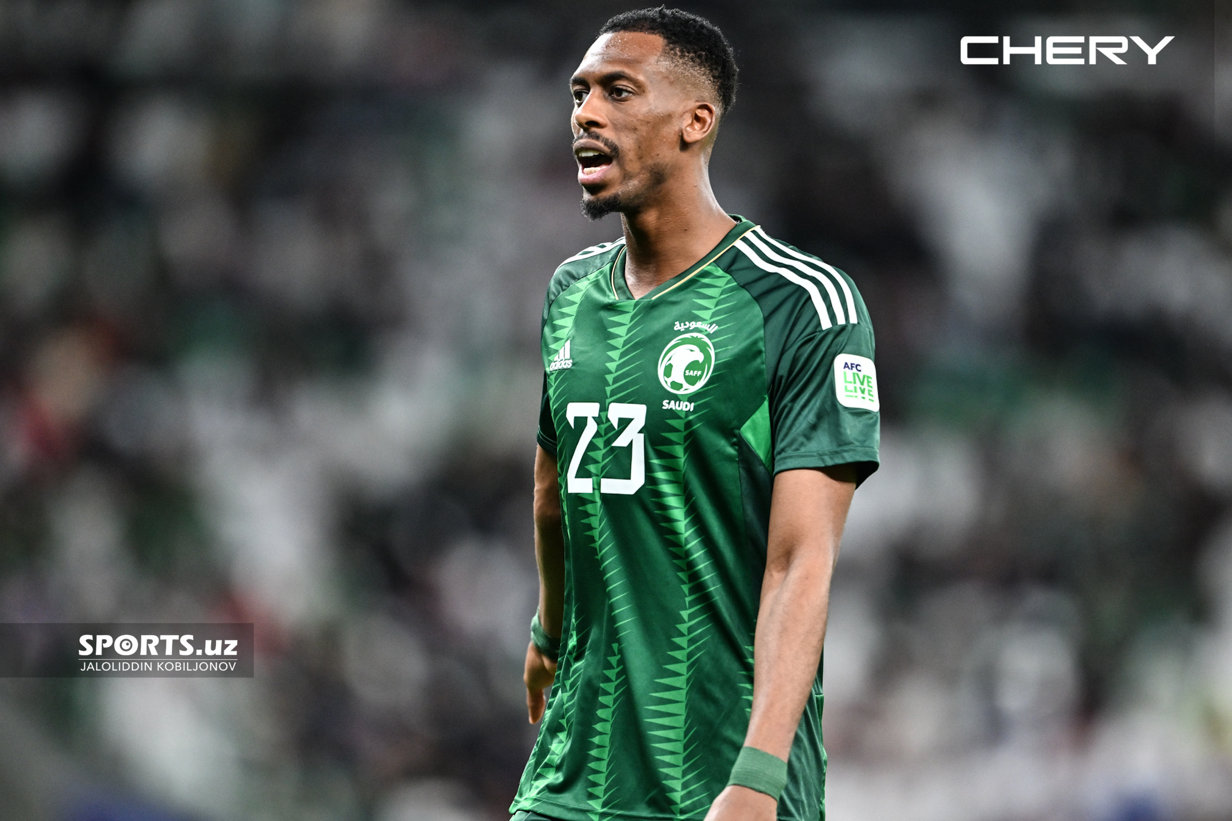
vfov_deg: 3.4
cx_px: 616
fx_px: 13687
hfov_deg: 5.2
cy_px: 410
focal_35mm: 400
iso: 1250
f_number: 2.8
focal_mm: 400
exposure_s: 1/1000
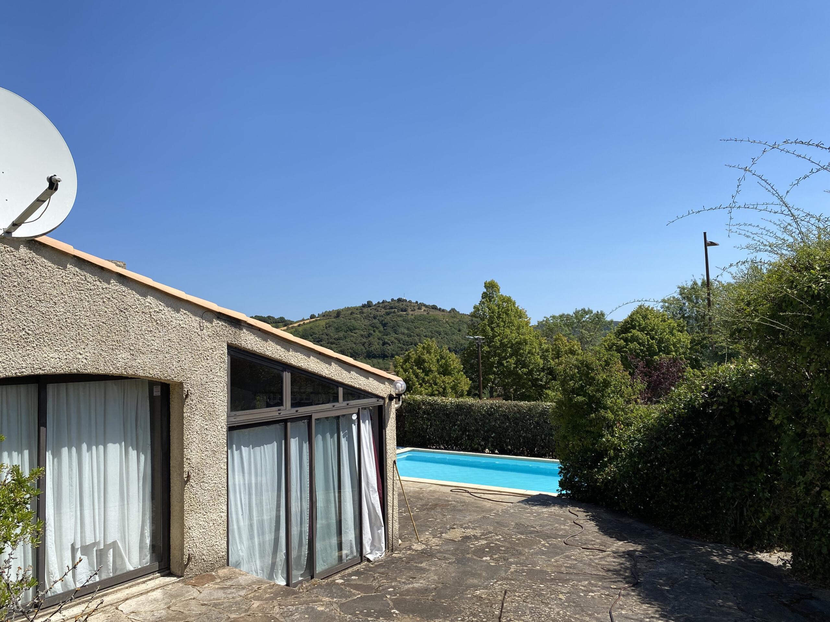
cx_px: 415
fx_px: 623
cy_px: 311
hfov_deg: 67.3
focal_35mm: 26
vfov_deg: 53.1
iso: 32
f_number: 1.8
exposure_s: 1/3497
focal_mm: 4.25
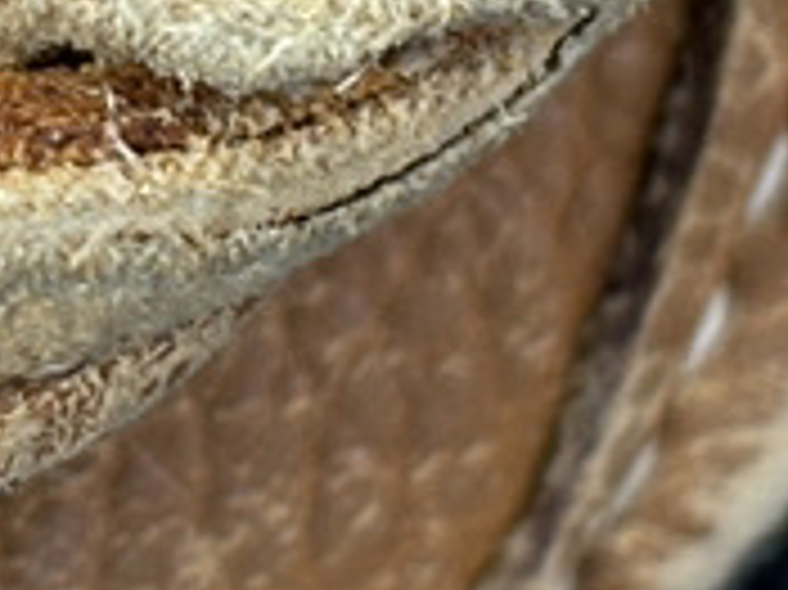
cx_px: -207
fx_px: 8098
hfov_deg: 5.5
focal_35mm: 356
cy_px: -144
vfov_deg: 4.2
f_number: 1.6
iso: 40
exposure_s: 1/60
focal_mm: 5.96
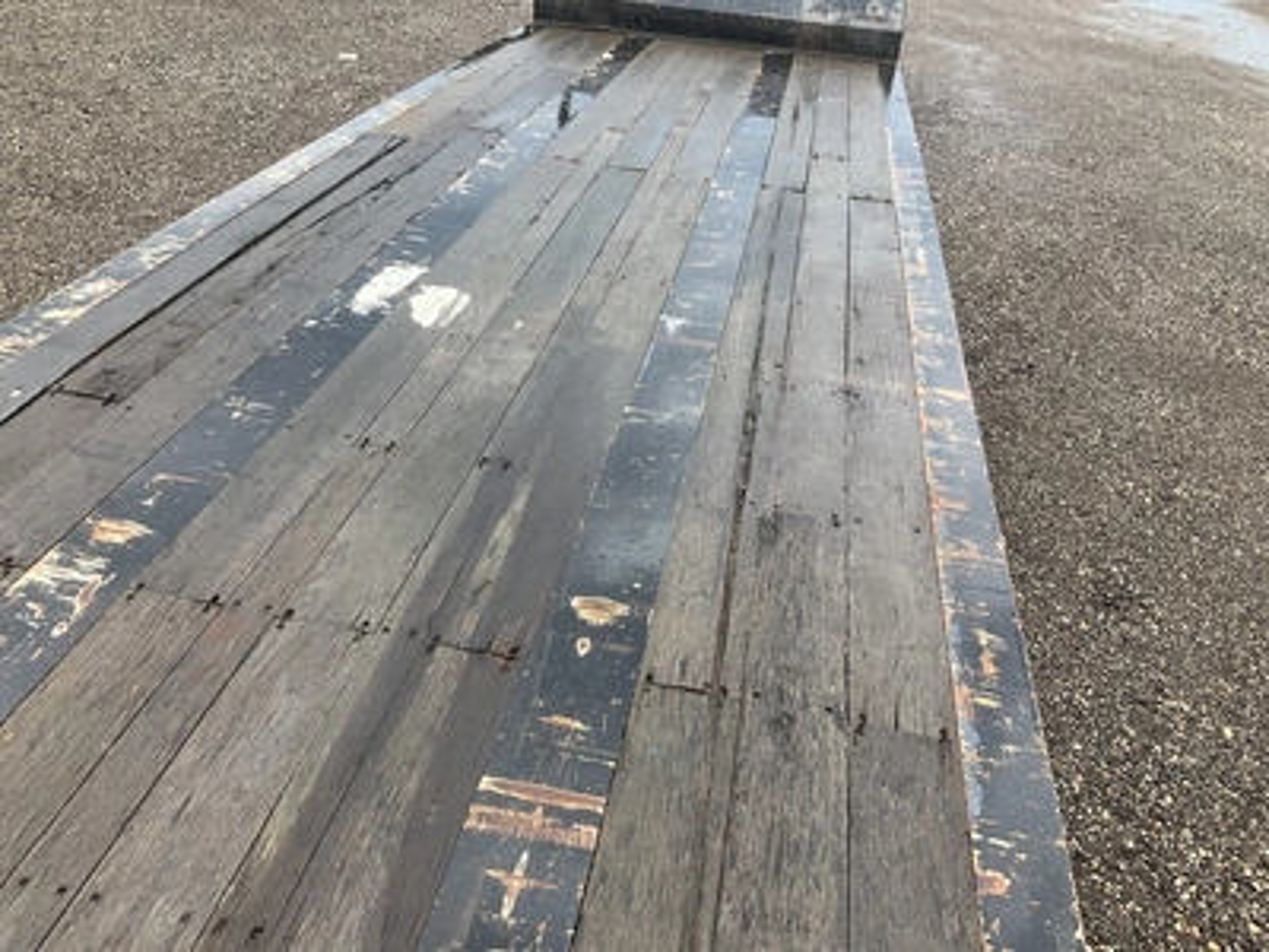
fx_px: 1063
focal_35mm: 29
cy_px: 476
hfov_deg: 61.7
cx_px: 634
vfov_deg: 48.2
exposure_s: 1/305
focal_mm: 3
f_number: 1.8
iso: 25
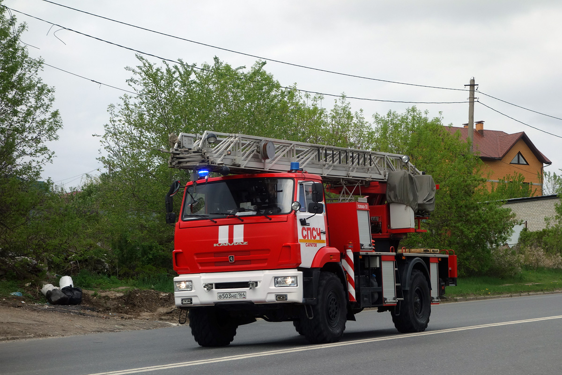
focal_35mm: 100
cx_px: 281
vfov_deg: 13.7
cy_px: 188
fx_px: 1561
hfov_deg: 20.4
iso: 125
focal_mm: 36.97
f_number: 7.1
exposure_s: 1/500
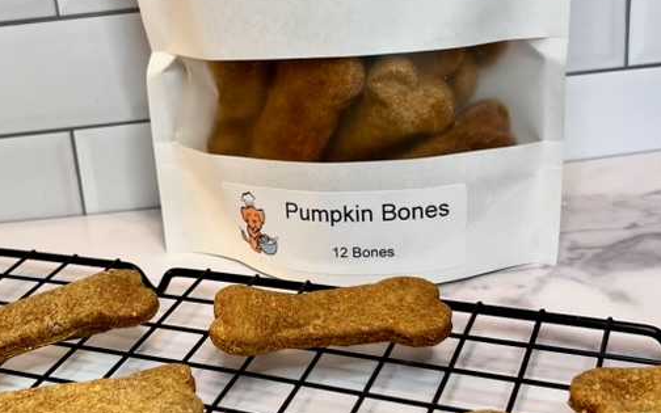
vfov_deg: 23.1
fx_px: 1009
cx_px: 203
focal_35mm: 56
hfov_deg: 35.8
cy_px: 190
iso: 100
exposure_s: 1/120
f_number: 1.5
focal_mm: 5.7
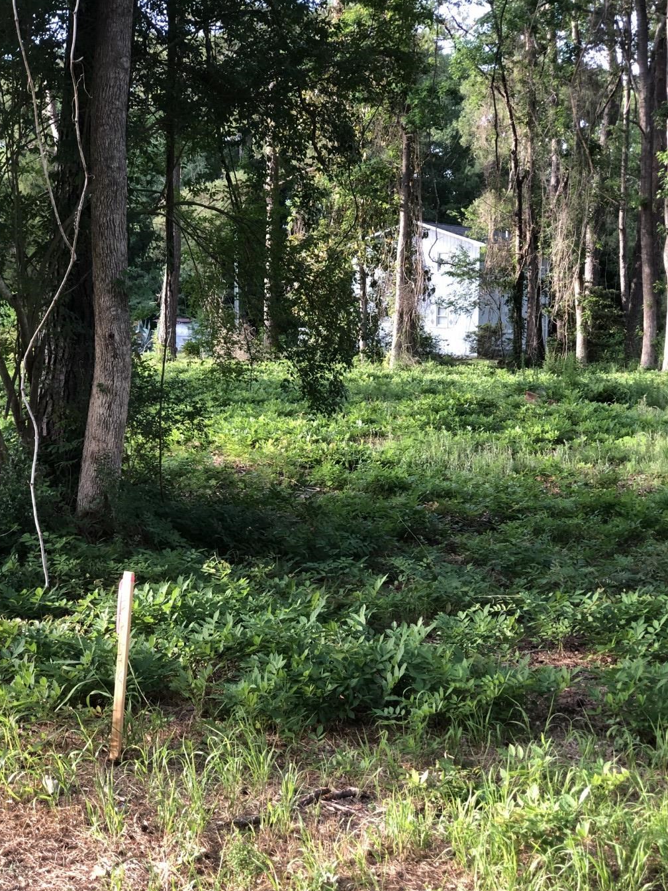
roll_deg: -0.1
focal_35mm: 61
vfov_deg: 31.7
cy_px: 453
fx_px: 1570
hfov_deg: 24.0
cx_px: 337
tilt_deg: -4.5
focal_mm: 6.6
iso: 20
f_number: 2.8
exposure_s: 1/30
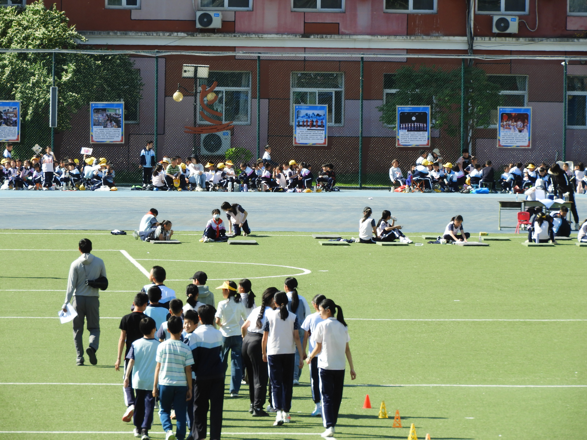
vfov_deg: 4.5
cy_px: 220
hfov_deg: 6.0
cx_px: 294
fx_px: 5596
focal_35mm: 330
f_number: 5.5
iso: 100
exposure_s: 1/320
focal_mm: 59.1
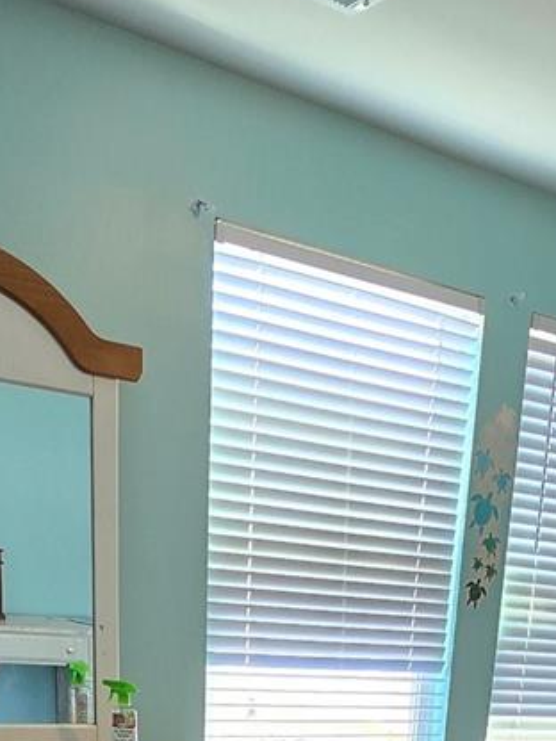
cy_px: 998
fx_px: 1028
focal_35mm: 48
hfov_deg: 29.3
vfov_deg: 30.1
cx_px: 470
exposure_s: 1/60
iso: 100
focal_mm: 2.2
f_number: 2.2
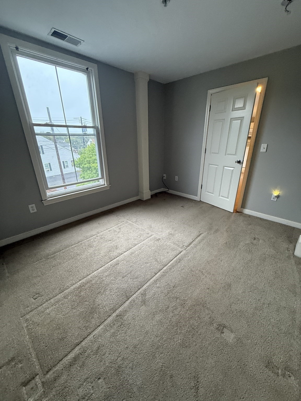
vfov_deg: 102.1
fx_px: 162
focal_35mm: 14
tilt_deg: -20.3
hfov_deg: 85.7
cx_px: 150
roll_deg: +0.3
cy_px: 200
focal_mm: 2.22
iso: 500
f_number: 2.2
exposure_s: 1/60
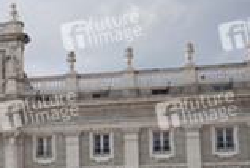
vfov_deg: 11.0
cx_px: -100
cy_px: 151
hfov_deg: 15.4
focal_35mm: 125
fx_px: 870
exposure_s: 1/2000
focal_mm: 44
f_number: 4
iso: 400
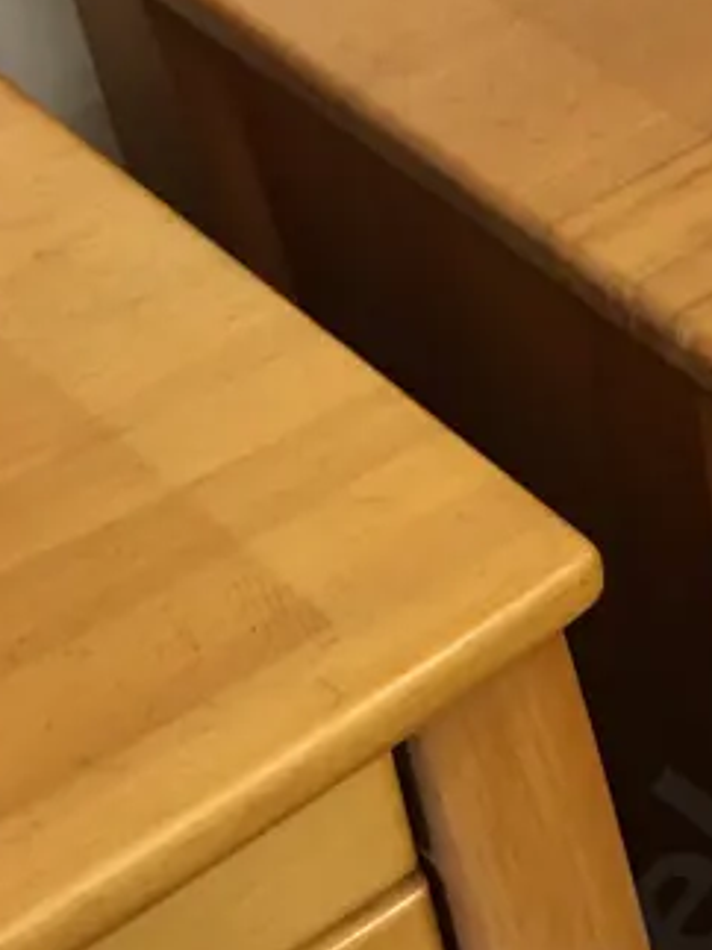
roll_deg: -0.2
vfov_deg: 21.3
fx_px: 2525
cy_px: 435
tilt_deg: -39.7
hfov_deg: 15.0
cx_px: 1039
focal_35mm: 92
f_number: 2.2
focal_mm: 4.15
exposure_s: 1/17
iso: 50
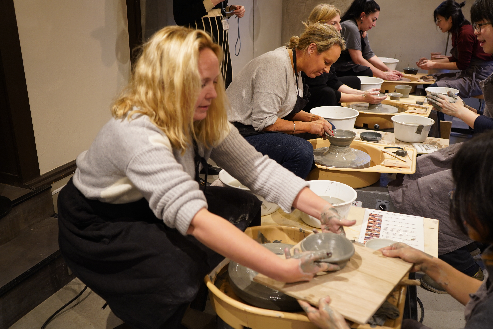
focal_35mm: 33
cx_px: 246
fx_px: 452
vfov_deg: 40.0
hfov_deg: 57.2
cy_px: 164
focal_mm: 33
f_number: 4
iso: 640
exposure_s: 1/40
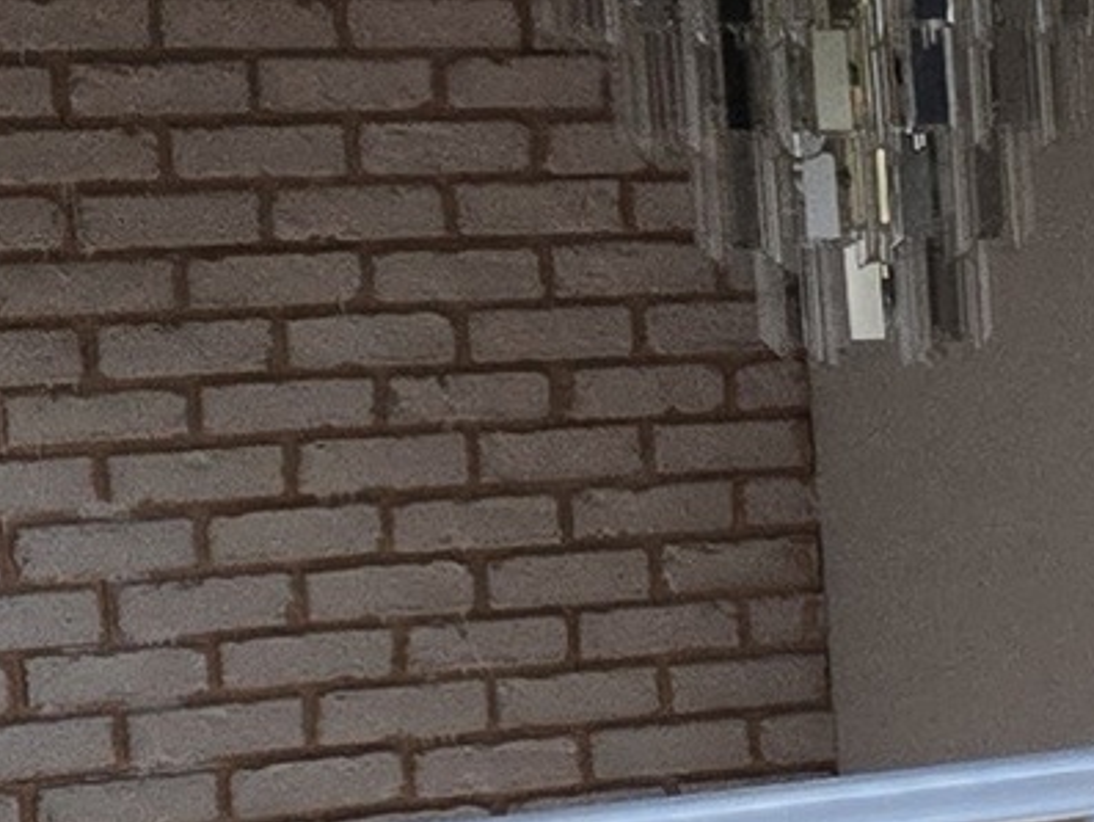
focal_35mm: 178
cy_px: 872
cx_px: 2789
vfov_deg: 8.3
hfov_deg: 9.6
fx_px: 5627
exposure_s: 1/120
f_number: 1.8
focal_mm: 5.4
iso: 160
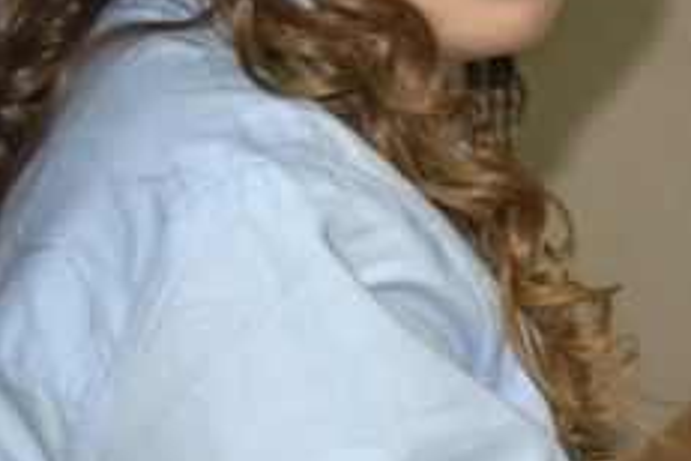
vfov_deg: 9.0
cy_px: 150
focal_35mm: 152
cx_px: 909
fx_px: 2917
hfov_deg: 13.0
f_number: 4
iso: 720
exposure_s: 1/30
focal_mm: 26
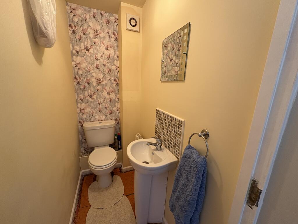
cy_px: 112
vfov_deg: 85.7
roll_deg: -2.5
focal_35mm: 14
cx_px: 149
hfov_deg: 102.1
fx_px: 121
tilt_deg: -12.4
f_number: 2.2
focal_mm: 2.22
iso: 160
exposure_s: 1/50
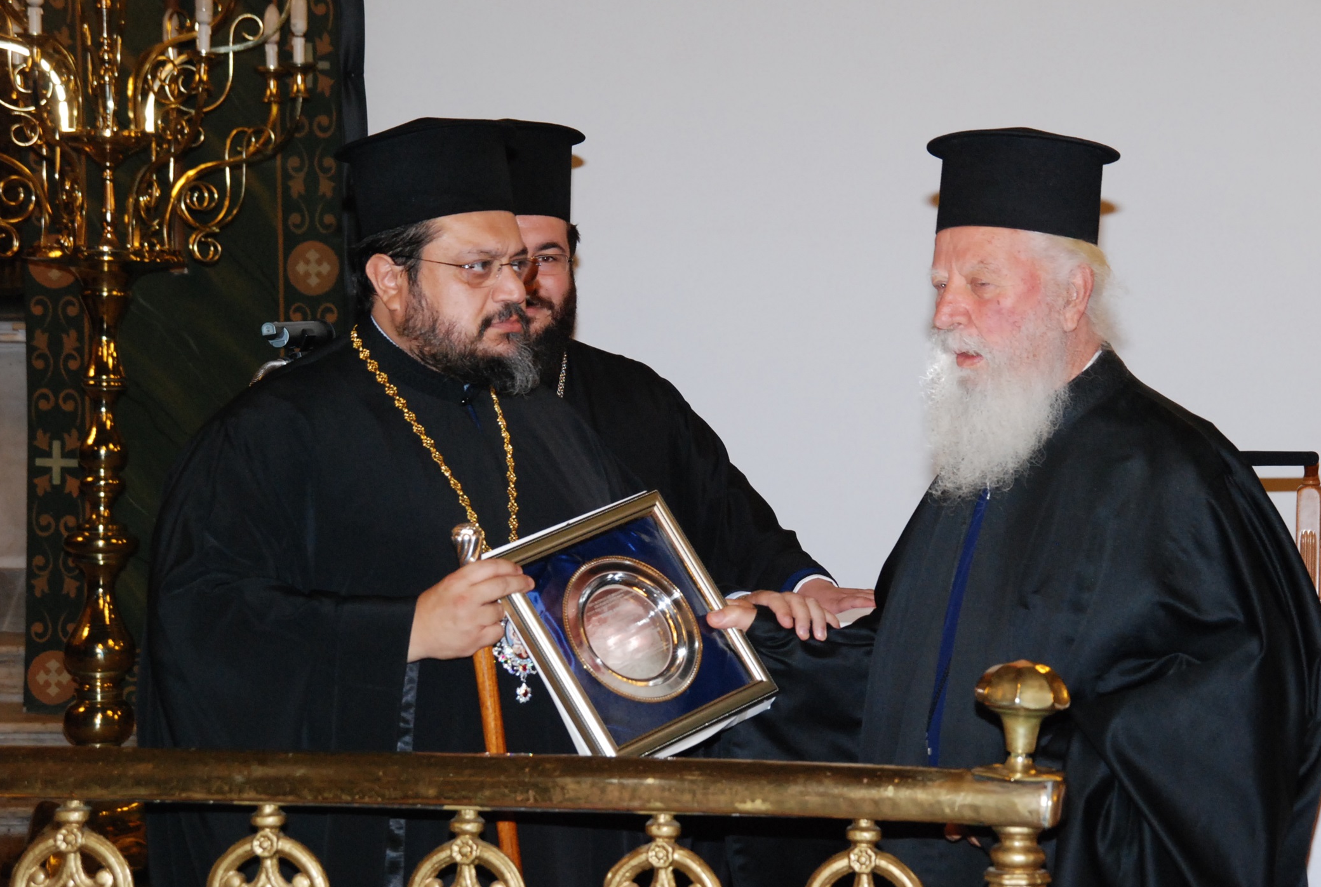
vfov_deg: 12.7
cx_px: 721
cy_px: 409
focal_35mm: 109
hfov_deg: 18.8
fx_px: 3992
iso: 1000
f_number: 7.1
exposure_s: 1/60
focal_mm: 65
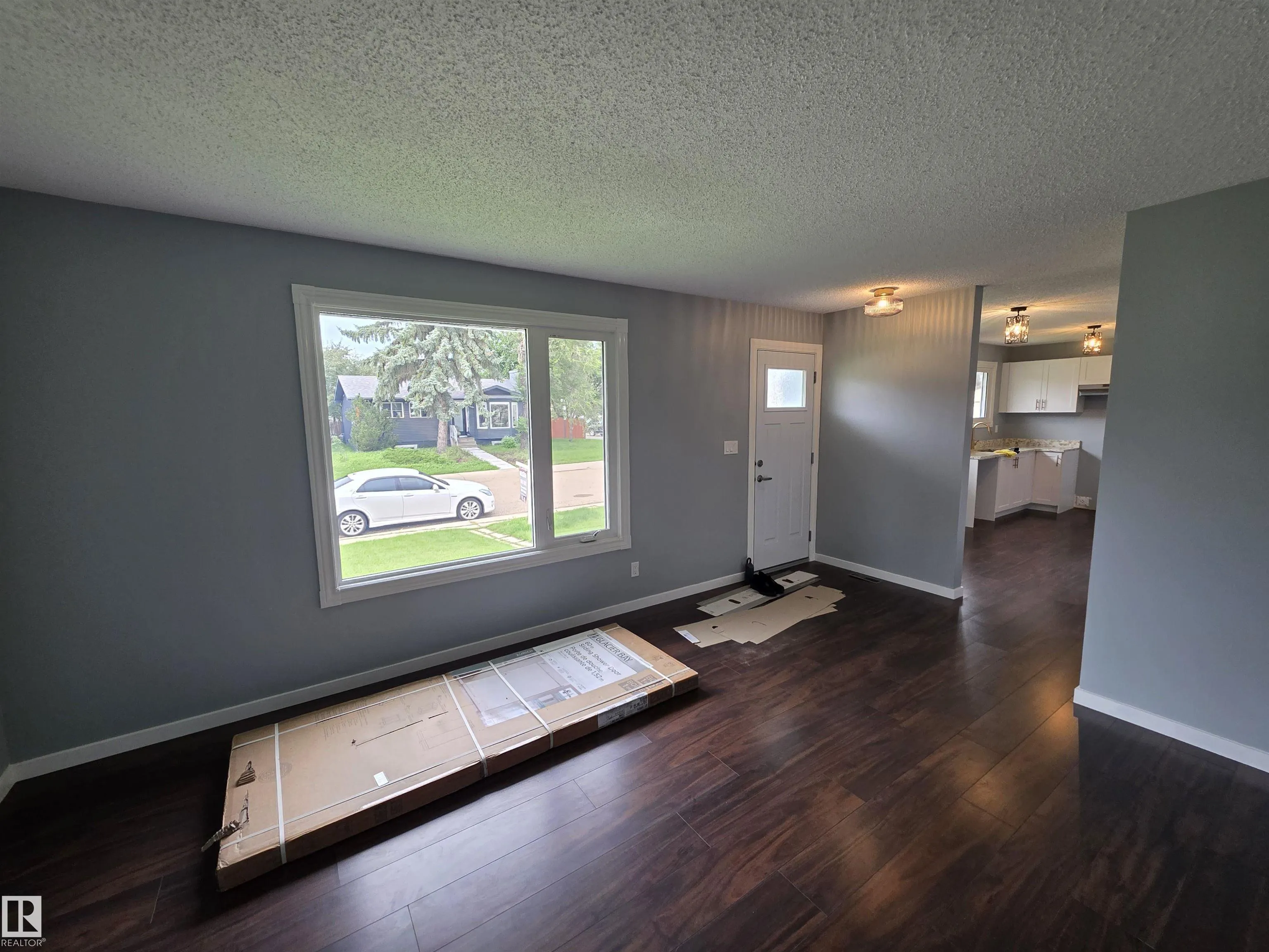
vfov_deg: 89.9
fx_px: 477
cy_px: 476
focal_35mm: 13
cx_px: 634
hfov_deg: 106.2
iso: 160
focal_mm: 2.2
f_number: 1.9
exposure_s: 1/120
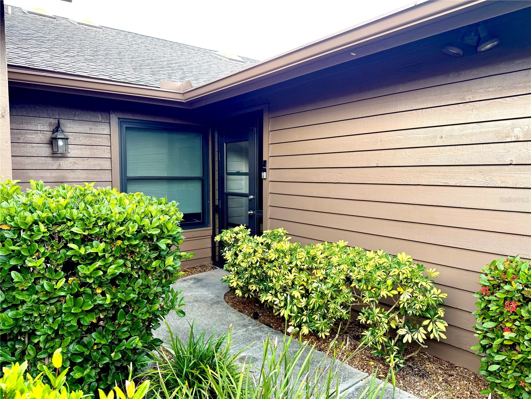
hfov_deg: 71.6
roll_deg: +0.0
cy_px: 200
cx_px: 266
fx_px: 368
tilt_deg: -3.8
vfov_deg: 56.8
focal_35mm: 24
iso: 64
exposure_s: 1/259
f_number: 1.78
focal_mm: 6.76
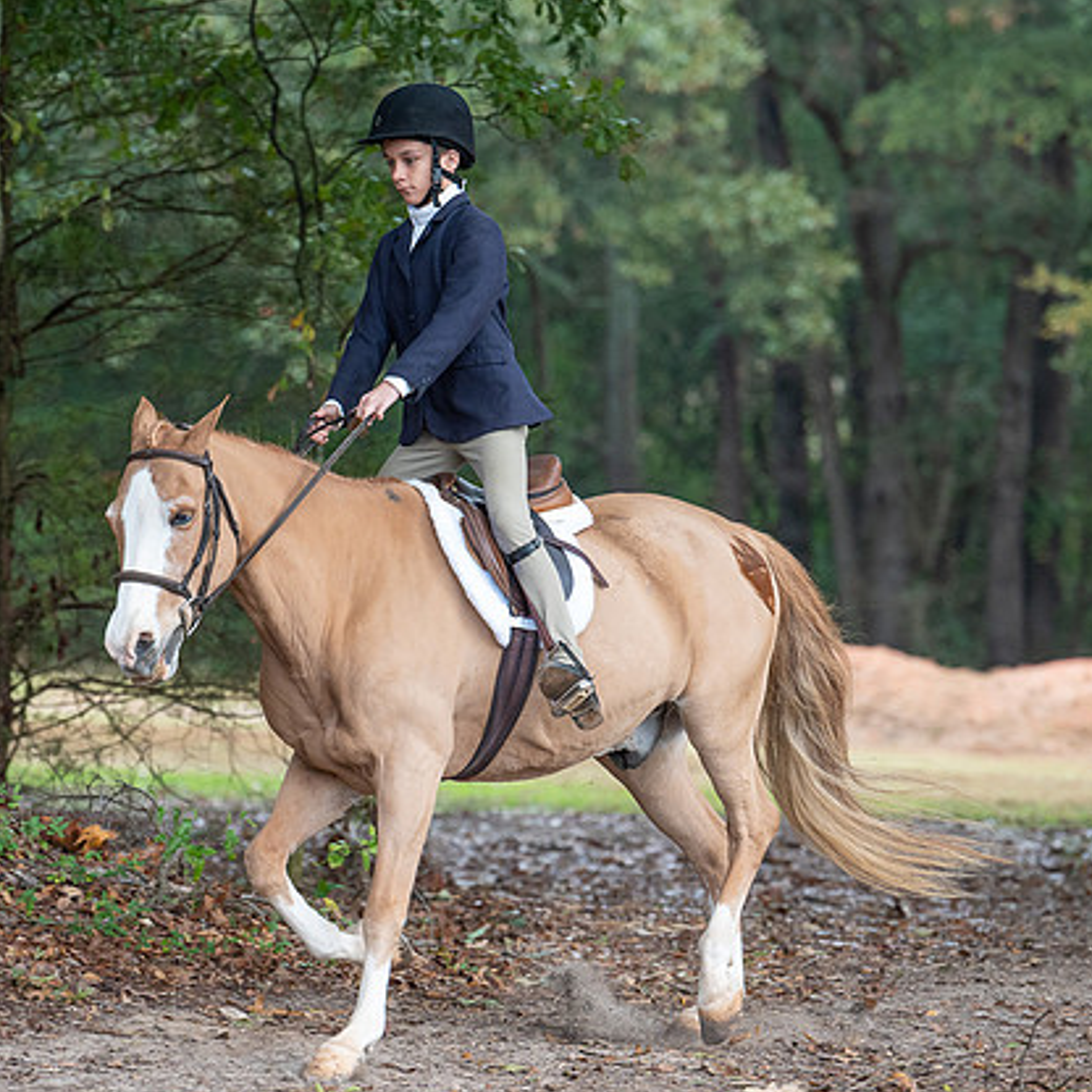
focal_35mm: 260
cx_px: 382
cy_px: 594
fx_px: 9279
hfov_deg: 6.7
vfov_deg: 6.7
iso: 2000
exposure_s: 1/500
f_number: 4
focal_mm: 185
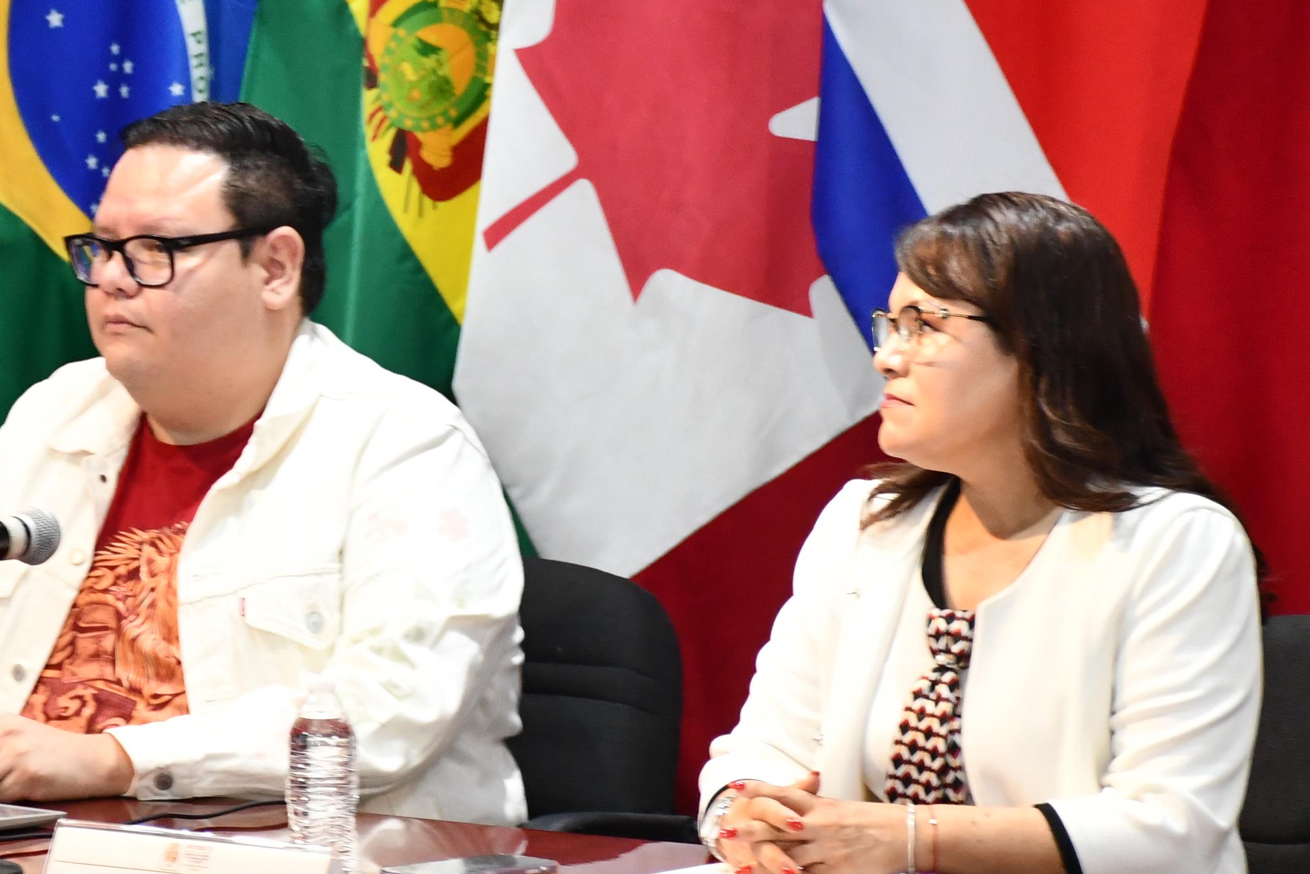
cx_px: 122
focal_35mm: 247
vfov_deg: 5.6
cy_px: 391
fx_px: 8987
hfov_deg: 8.3
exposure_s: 1/60
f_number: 5
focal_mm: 70
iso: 2000
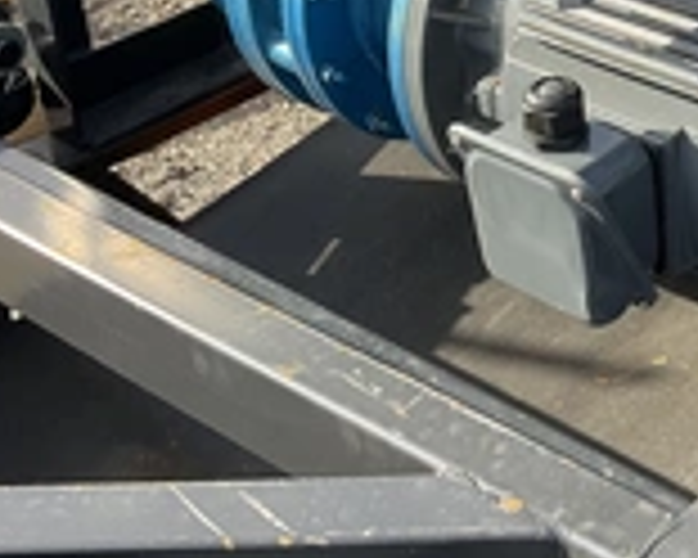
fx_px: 1508
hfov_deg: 25.0
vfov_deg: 20.2
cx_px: 671
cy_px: -22
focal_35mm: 73
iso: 25
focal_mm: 3
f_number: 1.8
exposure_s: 1/375
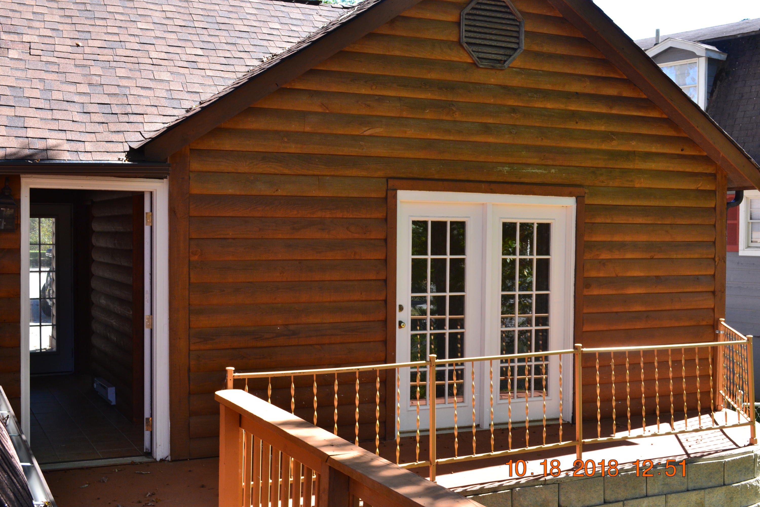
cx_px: 380
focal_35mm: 44
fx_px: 918
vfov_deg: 30.8
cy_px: 254
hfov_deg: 45.0
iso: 400
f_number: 9
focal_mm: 29
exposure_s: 1/100
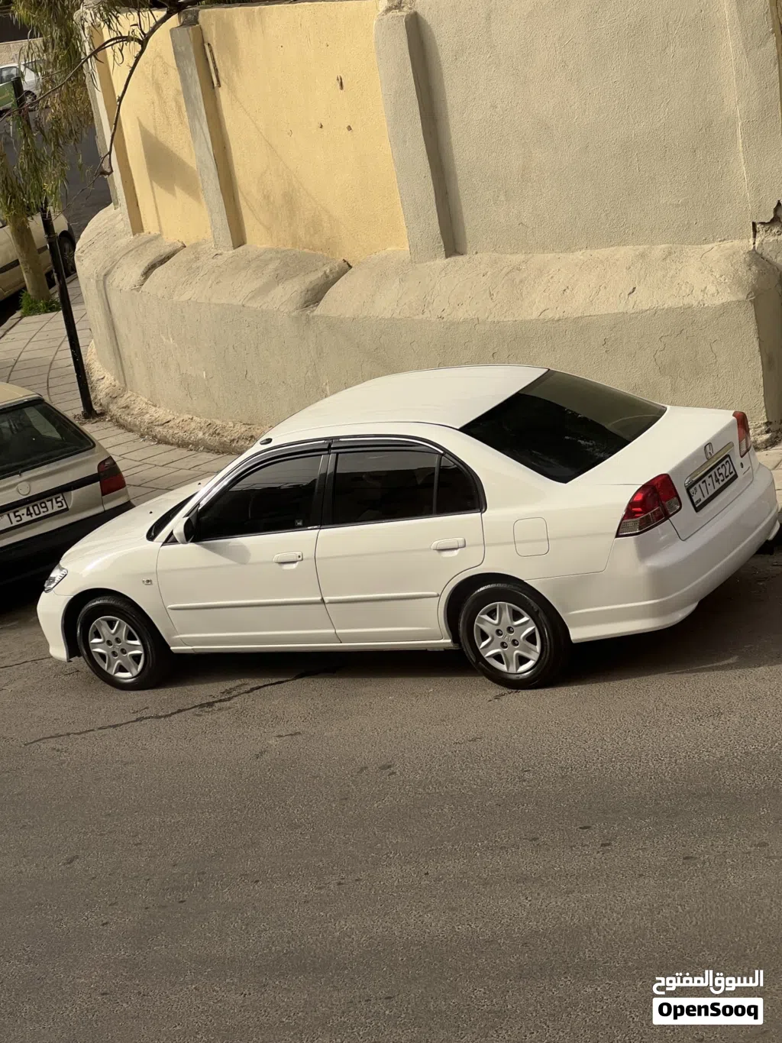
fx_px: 2319
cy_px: 522
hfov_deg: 19.1
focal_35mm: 77
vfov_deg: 25.3
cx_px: 391
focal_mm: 9
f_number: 2.8
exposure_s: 1/242
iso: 32
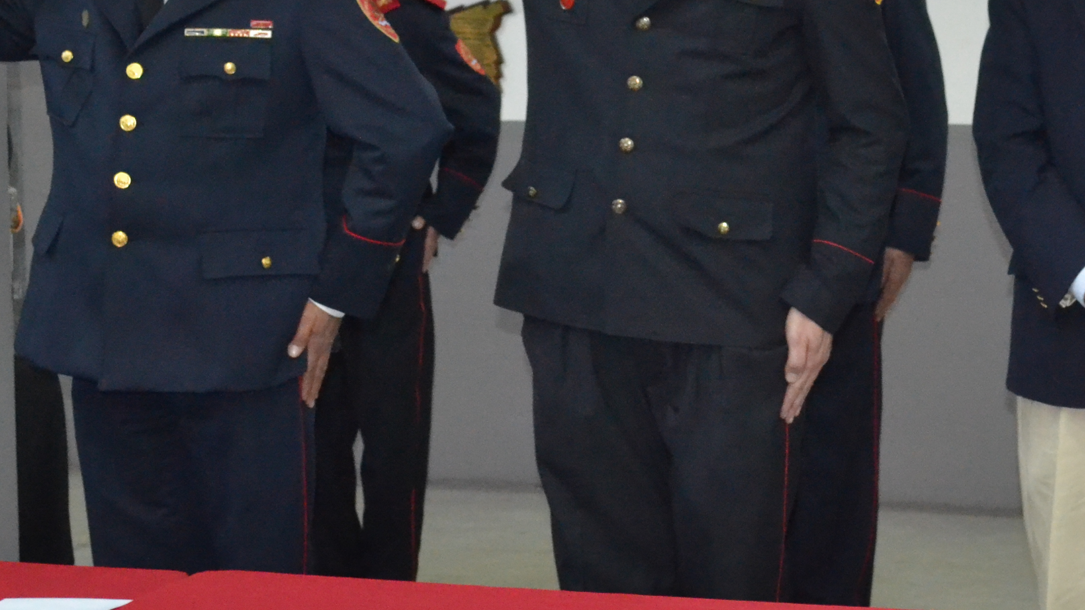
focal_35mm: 111
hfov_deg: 19.2
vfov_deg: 10.9
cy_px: 205
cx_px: 780
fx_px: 3193
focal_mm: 34
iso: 3200
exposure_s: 1/60
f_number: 5
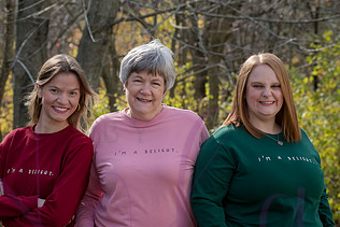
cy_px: 130
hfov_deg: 12.2
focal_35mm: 169
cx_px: 146
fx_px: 1597
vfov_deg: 8.1
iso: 400
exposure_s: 1/800
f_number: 5.6
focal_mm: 92
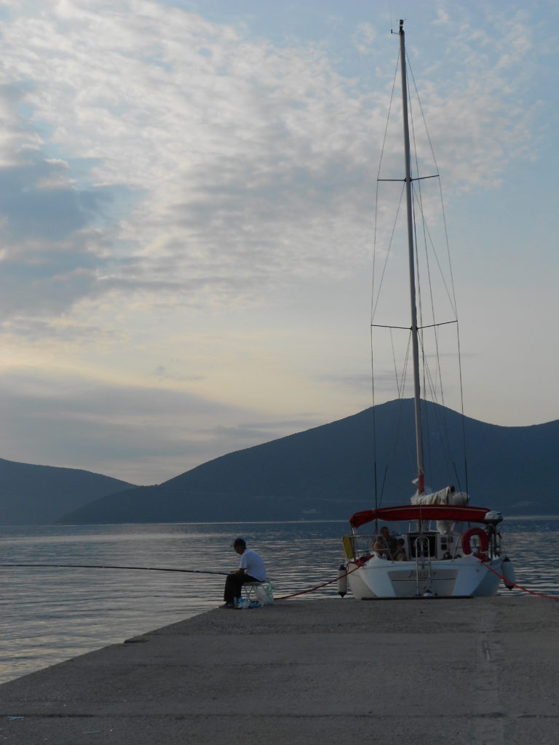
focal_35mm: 49
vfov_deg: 38.9
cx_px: 280
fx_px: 1055
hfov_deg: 29.7
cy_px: 372
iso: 80
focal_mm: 9
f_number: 4.5
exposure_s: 1/800
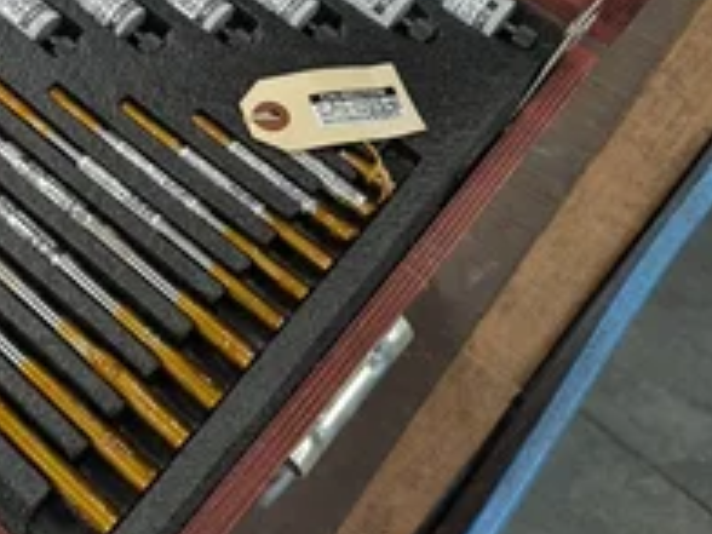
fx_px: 1008
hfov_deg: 35.6
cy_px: 53
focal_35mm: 49
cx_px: 18
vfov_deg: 28.5
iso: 250
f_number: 1.68
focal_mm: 6.9
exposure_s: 1/120
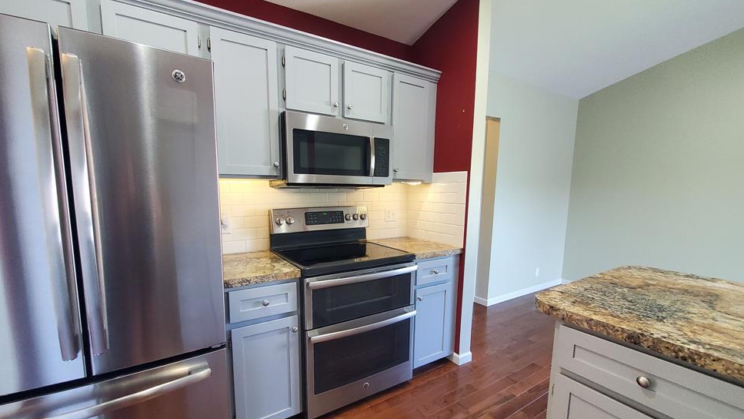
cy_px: 224
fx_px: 296
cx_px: 361
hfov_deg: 103.0
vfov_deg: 70.4
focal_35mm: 15
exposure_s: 1/60
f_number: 2.2
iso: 640
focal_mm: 1.8
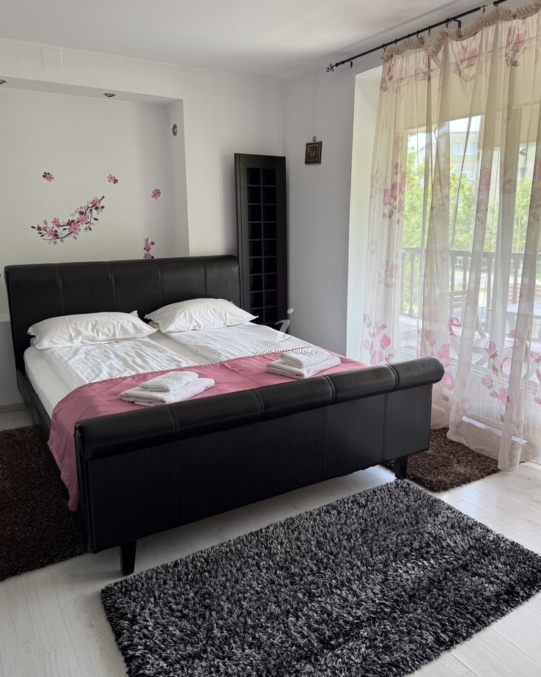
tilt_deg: -10.0
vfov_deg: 66.0
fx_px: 521
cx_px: 273
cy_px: 318
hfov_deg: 54.9
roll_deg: +0.0
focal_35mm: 26
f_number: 1.78
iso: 100
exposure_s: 1/121
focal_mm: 6.76
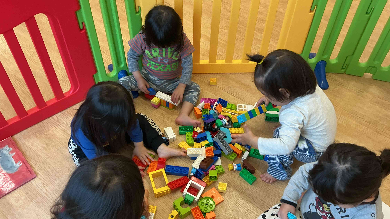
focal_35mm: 32
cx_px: 193
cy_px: 112
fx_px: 331
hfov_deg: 61.0
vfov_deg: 36.7
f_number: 1.8
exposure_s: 1/60
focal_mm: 3
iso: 50
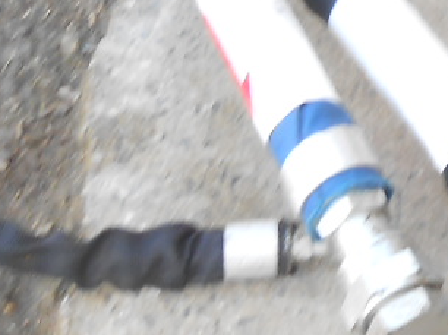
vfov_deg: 8.4
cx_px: 704
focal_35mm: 157
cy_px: -531
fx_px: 2030
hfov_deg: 11.9
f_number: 3.8
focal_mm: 5.3
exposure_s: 1/30
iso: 80
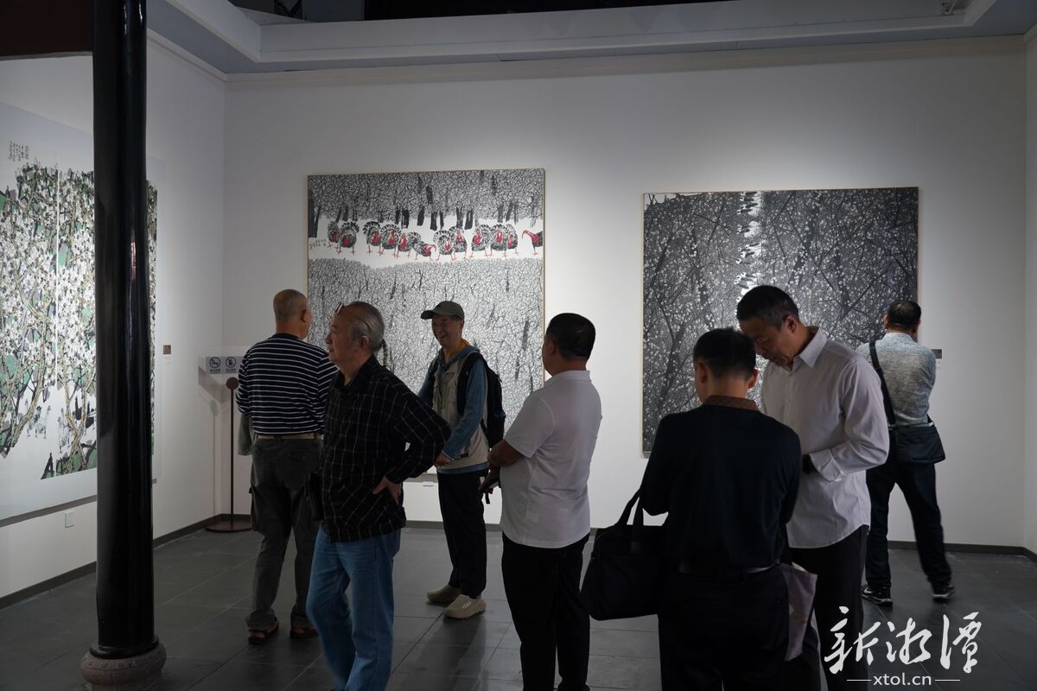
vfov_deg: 42.3
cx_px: 518
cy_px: 346
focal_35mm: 31
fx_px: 893
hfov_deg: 60.3
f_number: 4
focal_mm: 31
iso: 320
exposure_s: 1/40
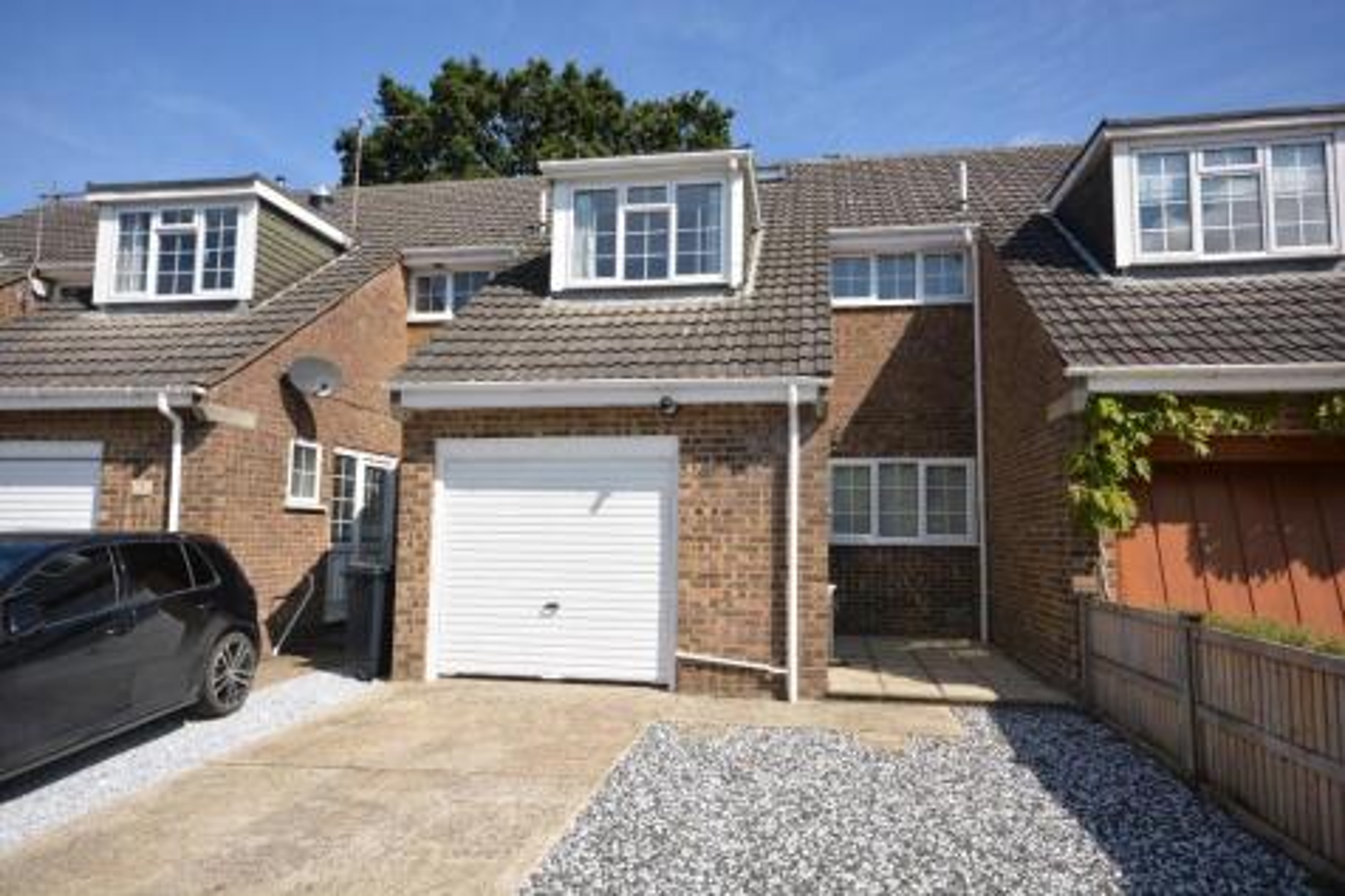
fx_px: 840
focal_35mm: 22
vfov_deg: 56.1
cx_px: 672
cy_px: 448
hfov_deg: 77.3
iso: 100
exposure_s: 1/200
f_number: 10
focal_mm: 15
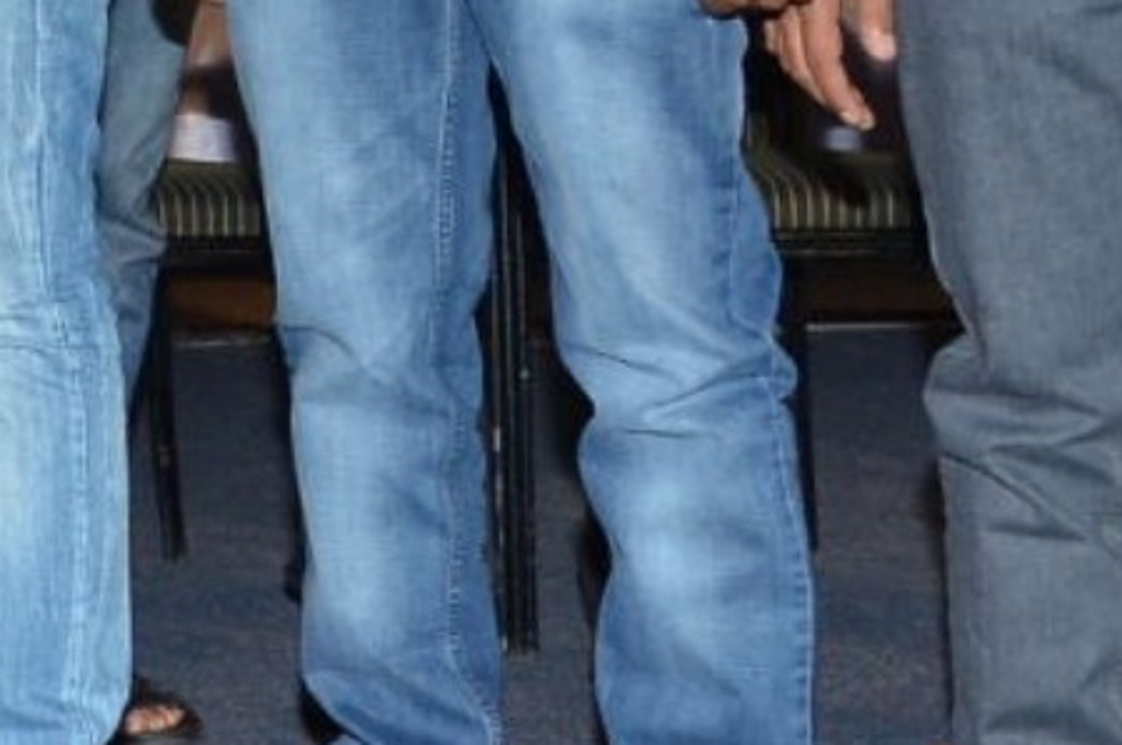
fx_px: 4233
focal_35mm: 136
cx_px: -1239
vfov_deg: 9.7
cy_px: -390
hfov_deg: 12.8
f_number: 5.6
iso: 800
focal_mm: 18
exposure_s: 1/125
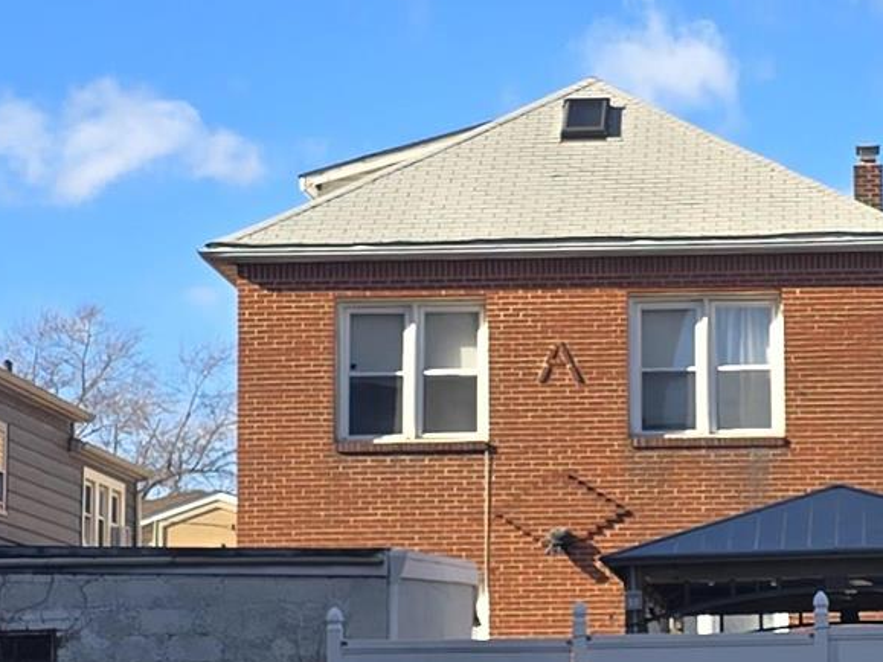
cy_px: 366
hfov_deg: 16.1
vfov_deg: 12.1
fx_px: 3111
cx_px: 642
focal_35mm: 122
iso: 12
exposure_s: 1/395
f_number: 1.7
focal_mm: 6.3
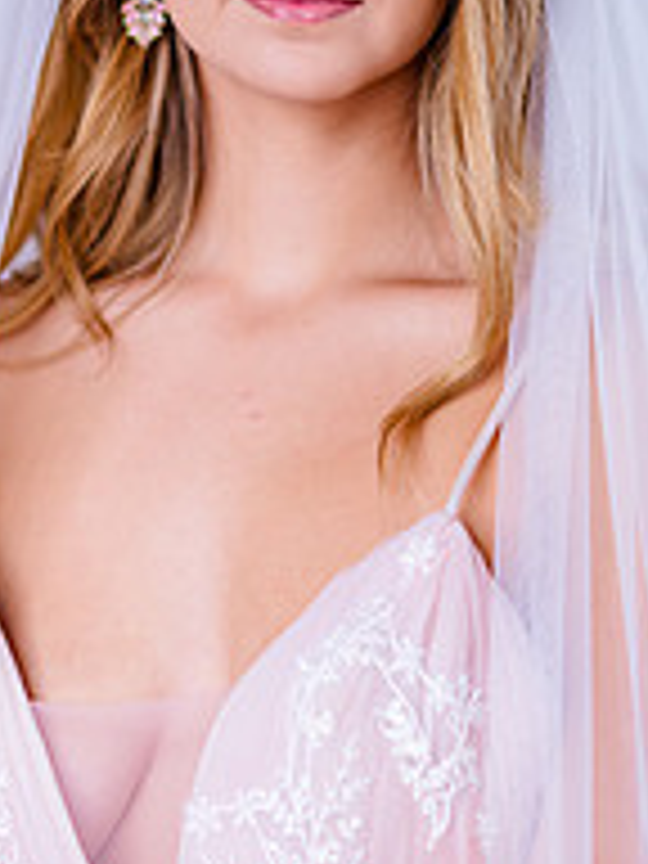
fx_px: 5915
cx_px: 148
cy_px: 212
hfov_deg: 6.3
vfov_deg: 8.3
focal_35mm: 237
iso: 125
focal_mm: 105
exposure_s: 1/320
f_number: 2
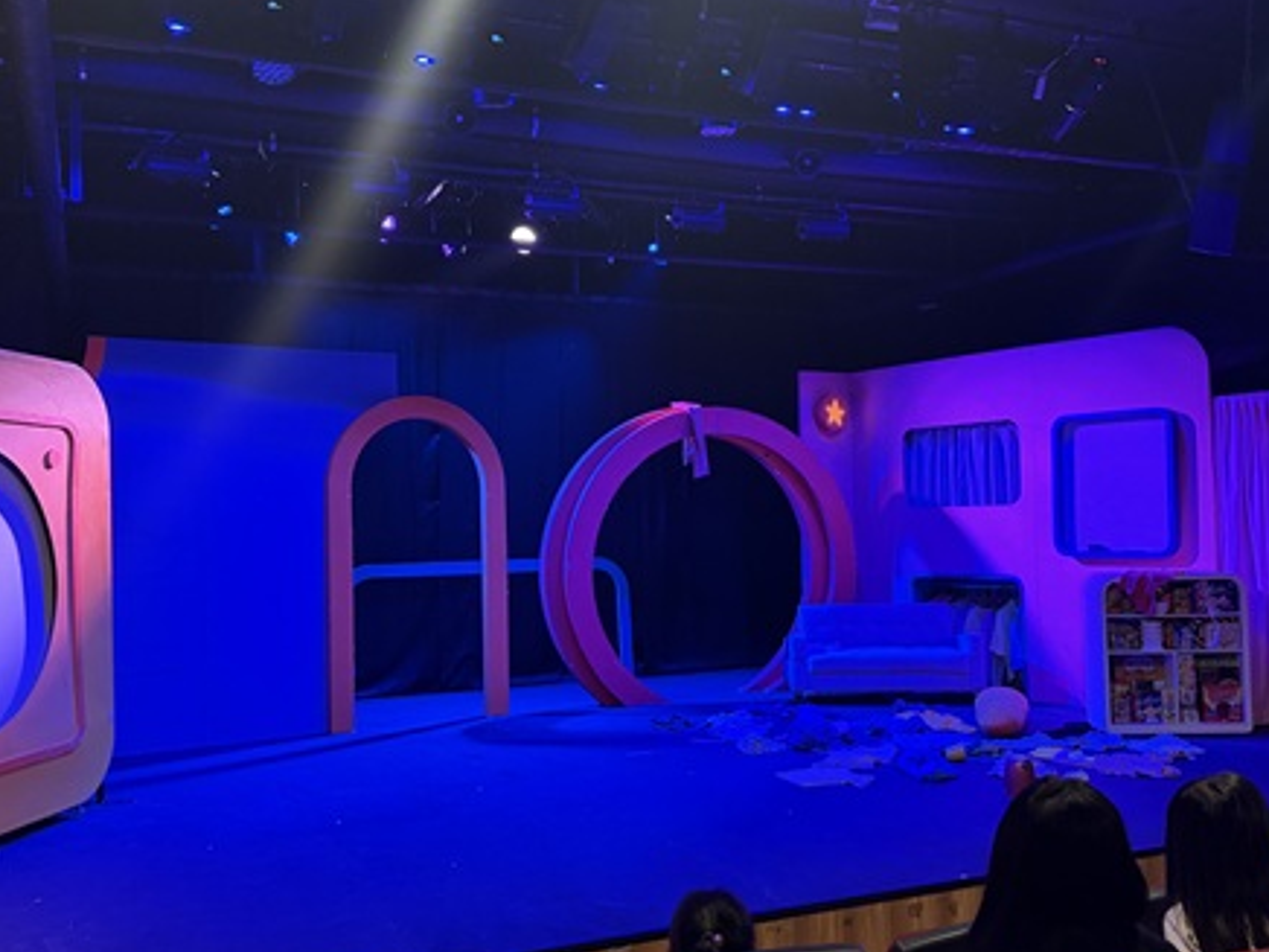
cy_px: 480
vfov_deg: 42.9
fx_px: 1210
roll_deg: +2.1
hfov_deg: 55.4
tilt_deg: +1.3
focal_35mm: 33
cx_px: 637
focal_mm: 6.76
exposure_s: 1/48
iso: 800
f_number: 1.78
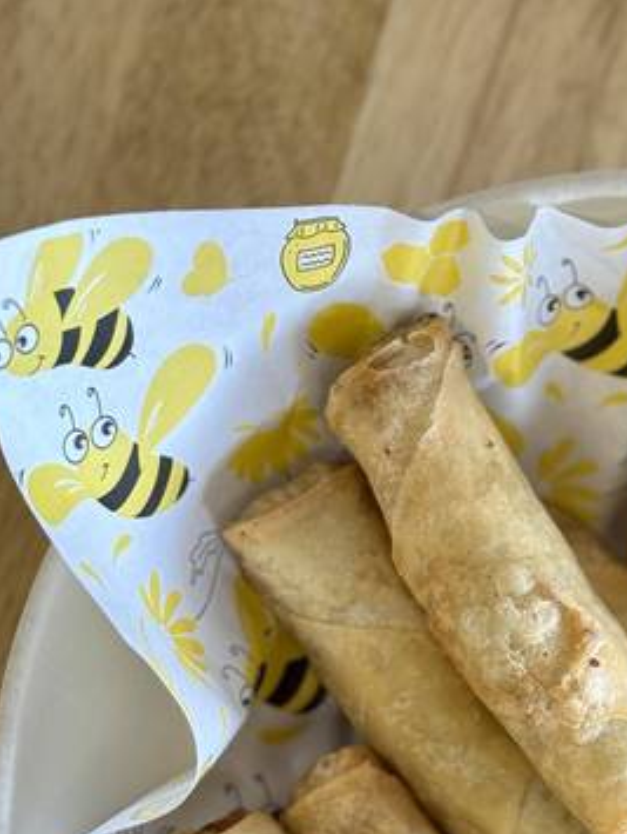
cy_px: 816
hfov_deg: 14.7
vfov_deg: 19.3
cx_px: 625
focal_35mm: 99
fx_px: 2387
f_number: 1.78
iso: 100
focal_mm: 6.76
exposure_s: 1/60
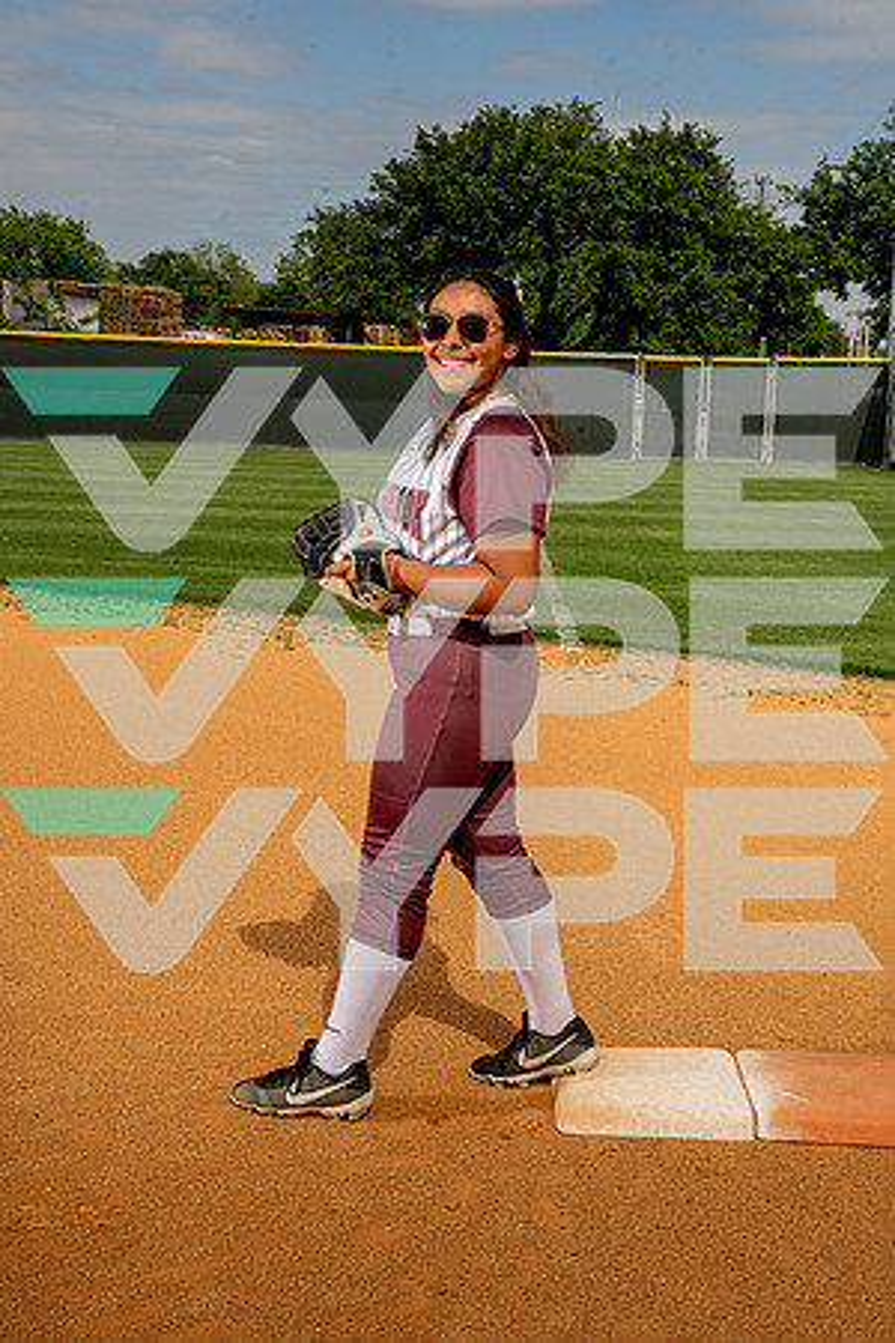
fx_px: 1976
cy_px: 672
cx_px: 448
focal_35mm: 53
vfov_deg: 37.5
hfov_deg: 25.5
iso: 100
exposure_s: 1/250
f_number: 16
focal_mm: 53
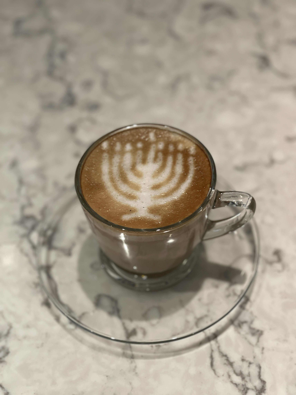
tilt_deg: -52.4
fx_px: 730
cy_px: 198
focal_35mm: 64
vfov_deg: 30.3
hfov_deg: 22.9
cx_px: 148
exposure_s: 1/40
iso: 125
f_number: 2.2
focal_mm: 7.5
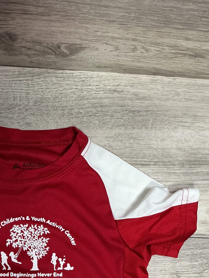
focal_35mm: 62
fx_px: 499
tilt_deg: -83.6
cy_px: 281
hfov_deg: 23.1
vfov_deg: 29.1
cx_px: 22
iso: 80
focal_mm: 3
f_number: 1.8
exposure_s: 1/60
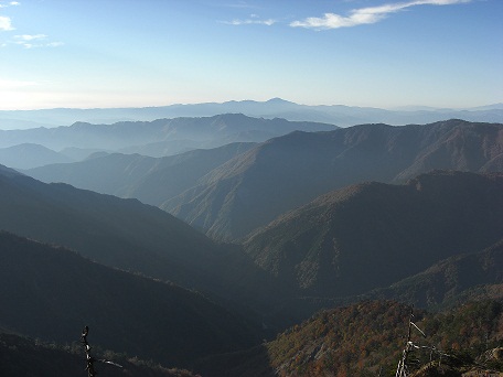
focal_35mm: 38
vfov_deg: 37.7
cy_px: 188
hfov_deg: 49.0
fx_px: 552
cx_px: 252
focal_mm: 7.9
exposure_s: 1/640
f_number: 4
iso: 80
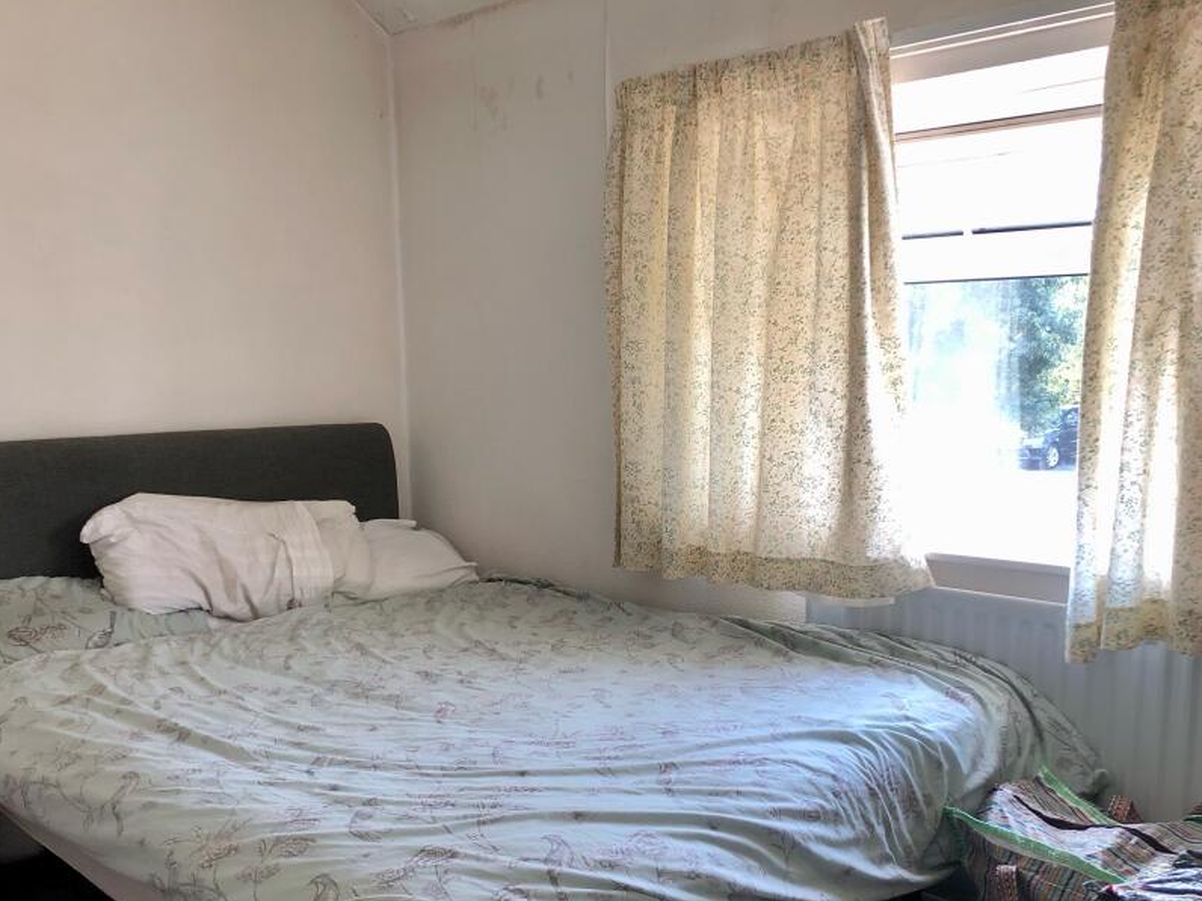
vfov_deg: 39.3
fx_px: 1250
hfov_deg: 51.3
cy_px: 578
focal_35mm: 36
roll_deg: +1.7
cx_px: 624
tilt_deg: -10.5
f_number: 1.8
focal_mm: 4
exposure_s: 1/50
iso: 32
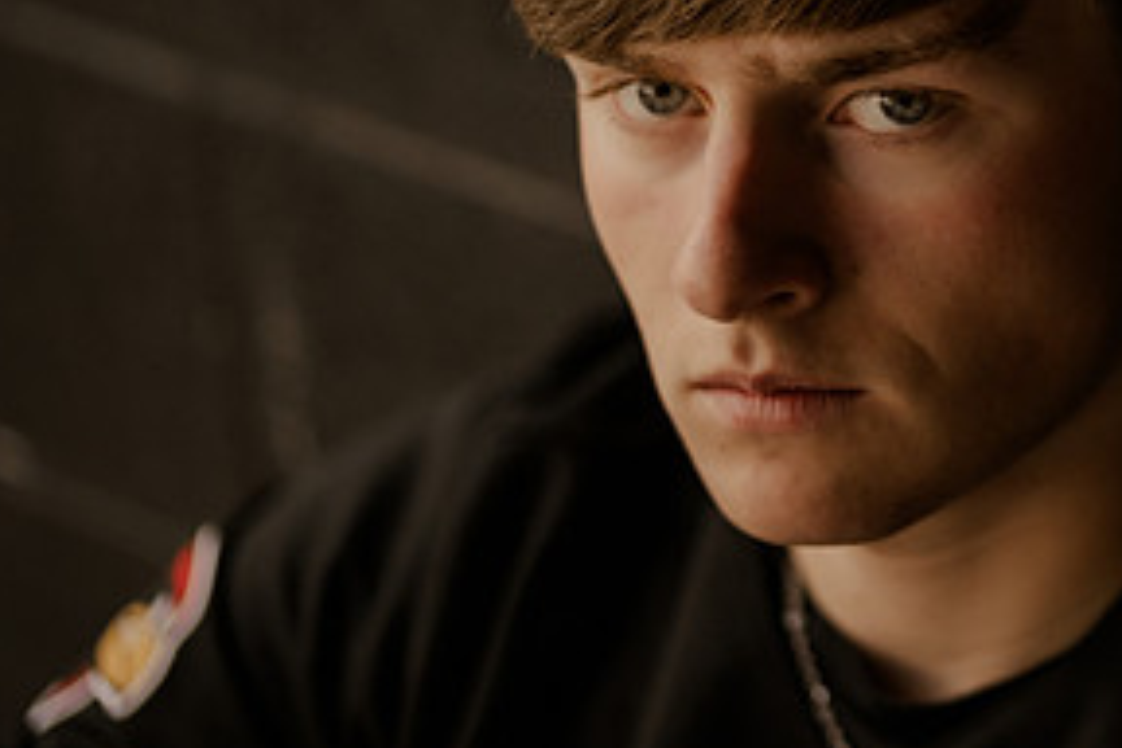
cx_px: 1083
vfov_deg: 8.0
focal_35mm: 171
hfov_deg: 11.9
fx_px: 5329
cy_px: 33
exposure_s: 1/1600
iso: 800
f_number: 1.4
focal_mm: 85
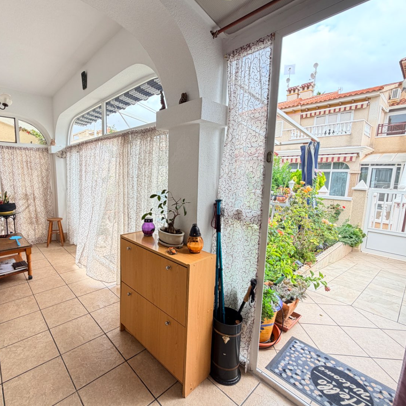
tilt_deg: -7.4
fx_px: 226
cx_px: 167
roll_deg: -0.1
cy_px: 202
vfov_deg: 84.0
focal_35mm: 17
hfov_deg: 83.2
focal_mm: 2.22
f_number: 2.2
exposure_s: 1/121
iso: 64
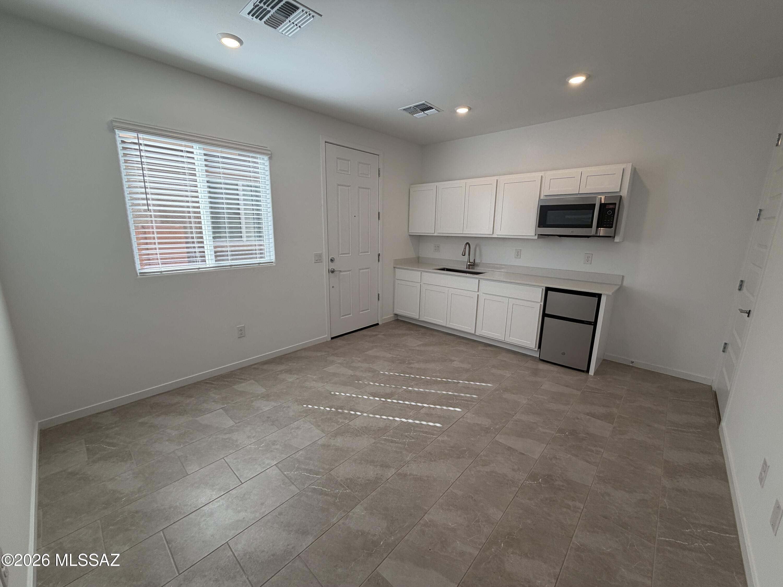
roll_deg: -1.0
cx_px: 392
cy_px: 294
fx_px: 317
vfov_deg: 85.7
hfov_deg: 102.1
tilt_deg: -12.1
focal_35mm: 14
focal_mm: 2.22
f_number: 2.2
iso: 64
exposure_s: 1/120
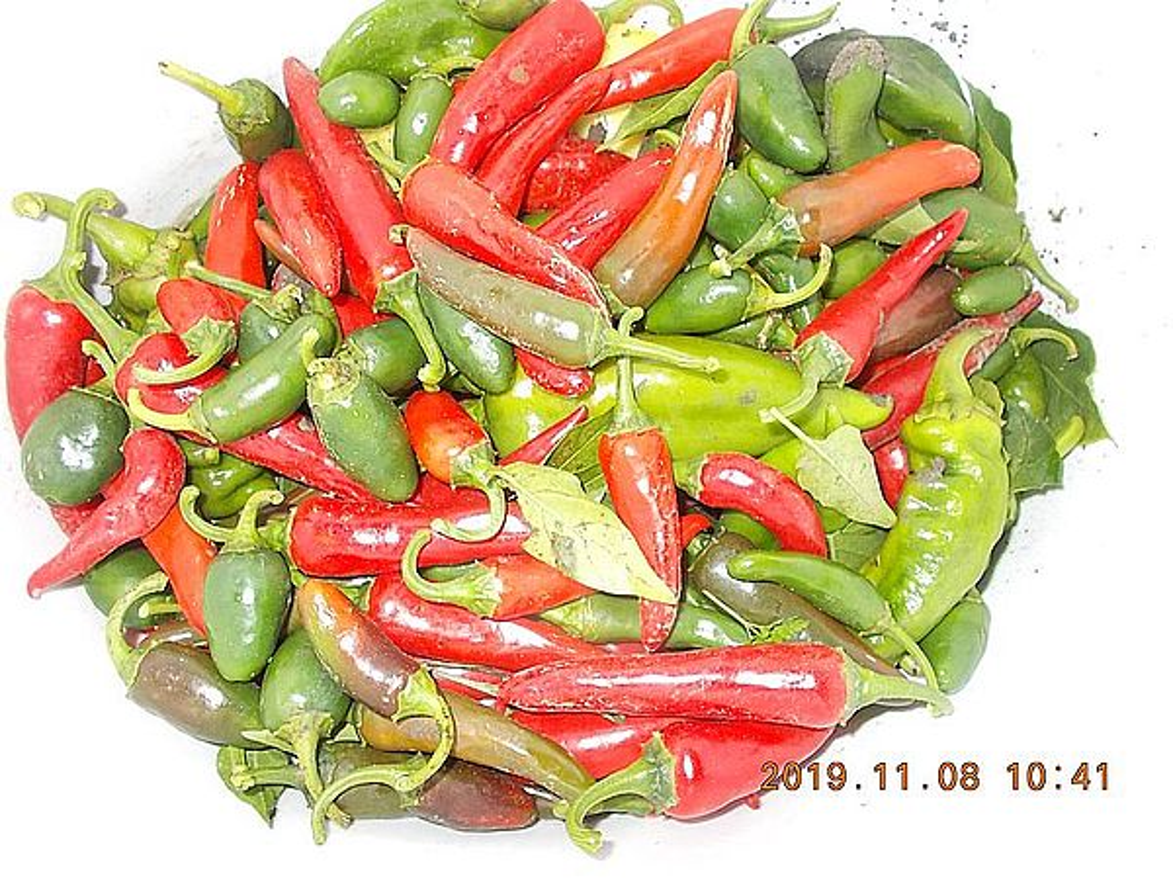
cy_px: 440
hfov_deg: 67.3
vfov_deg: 53.1
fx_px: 881
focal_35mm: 26
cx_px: 586
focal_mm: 4.6
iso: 200
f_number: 3.2
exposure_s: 1/25
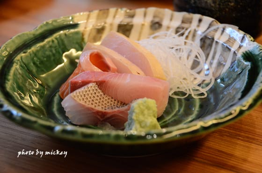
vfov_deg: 15.1
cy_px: 86
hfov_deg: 22.7
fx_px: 653
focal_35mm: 90
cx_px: 131
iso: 3200
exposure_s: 1/30
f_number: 5
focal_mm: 60
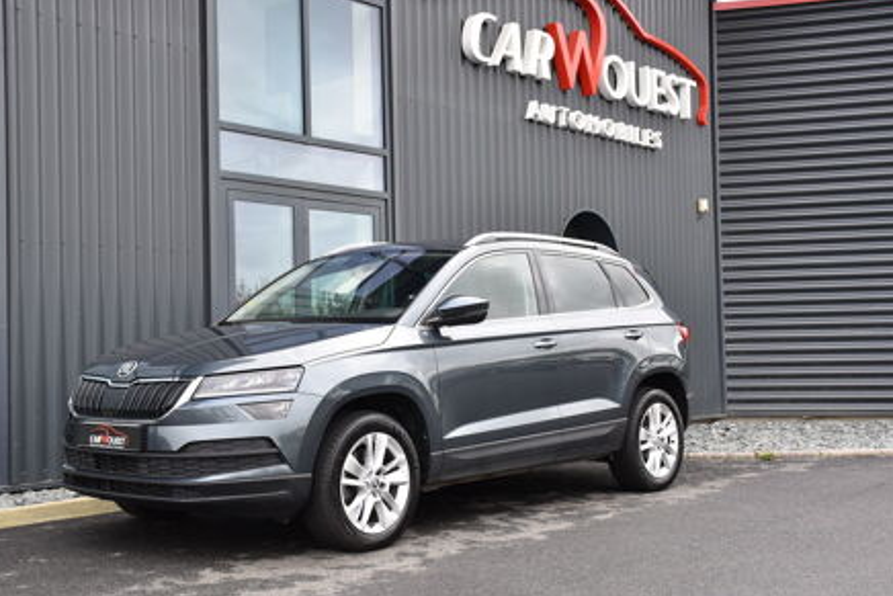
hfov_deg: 44.0
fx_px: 1105
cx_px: 410
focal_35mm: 45
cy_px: 289
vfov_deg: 30.2
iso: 400
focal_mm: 27
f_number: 5.6
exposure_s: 1/125
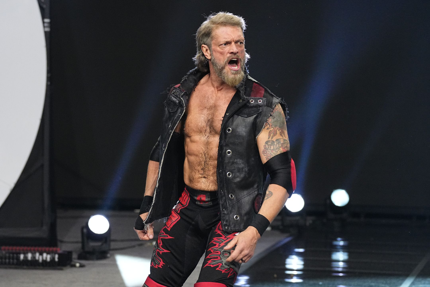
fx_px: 1278
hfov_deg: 19.1
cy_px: 144
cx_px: 215
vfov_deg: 12.8
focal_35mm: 107
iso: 6400
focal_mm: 107
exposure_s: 1/1000
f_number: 3.5
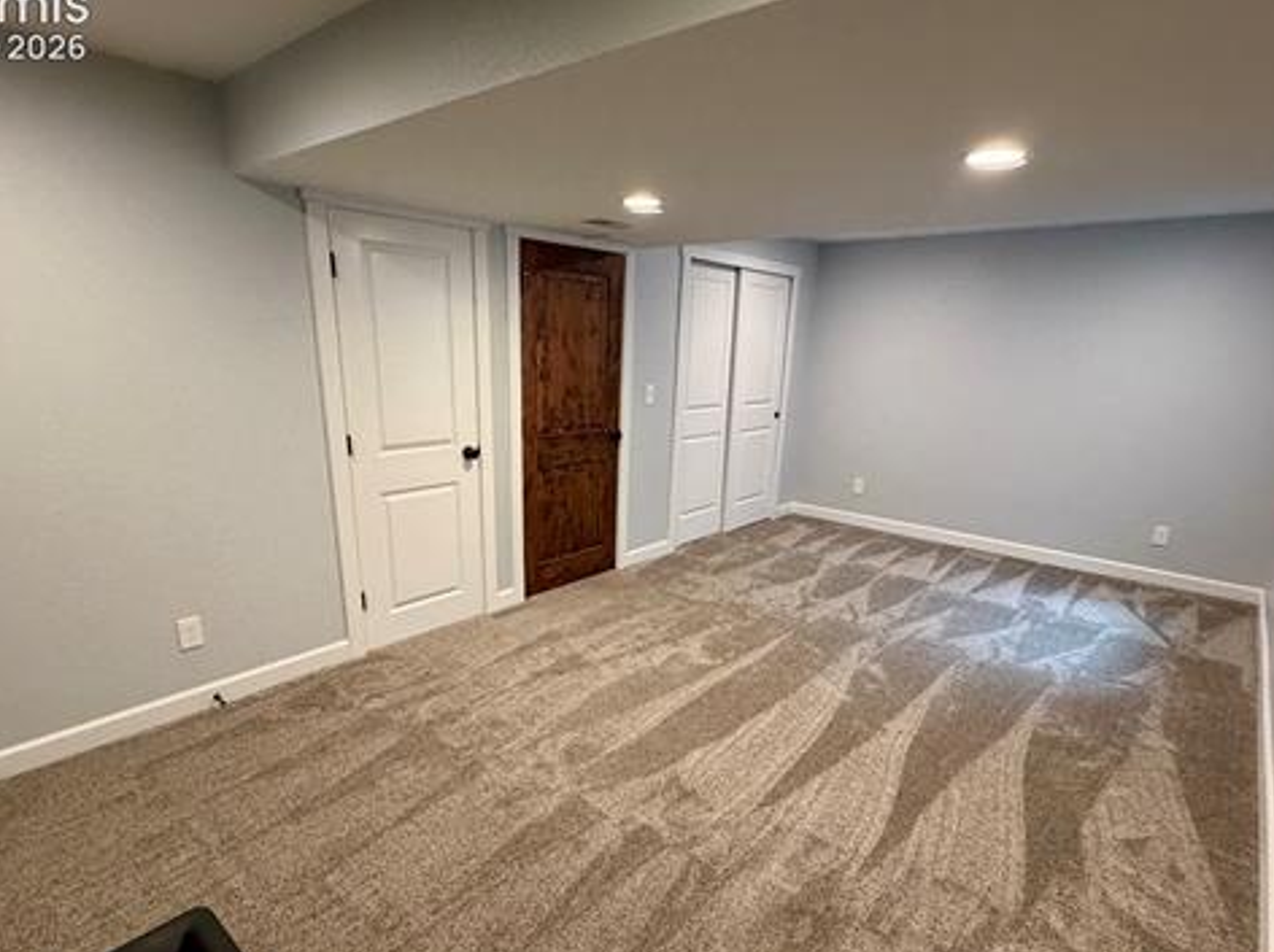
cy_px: 557
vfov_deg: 68.1
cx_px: 624
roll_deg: -1.6
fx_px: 699
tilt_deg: -17.8
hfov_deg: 84.7
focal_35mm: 19
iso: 400
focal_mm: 2.22
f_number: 2.2
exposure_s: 1/60
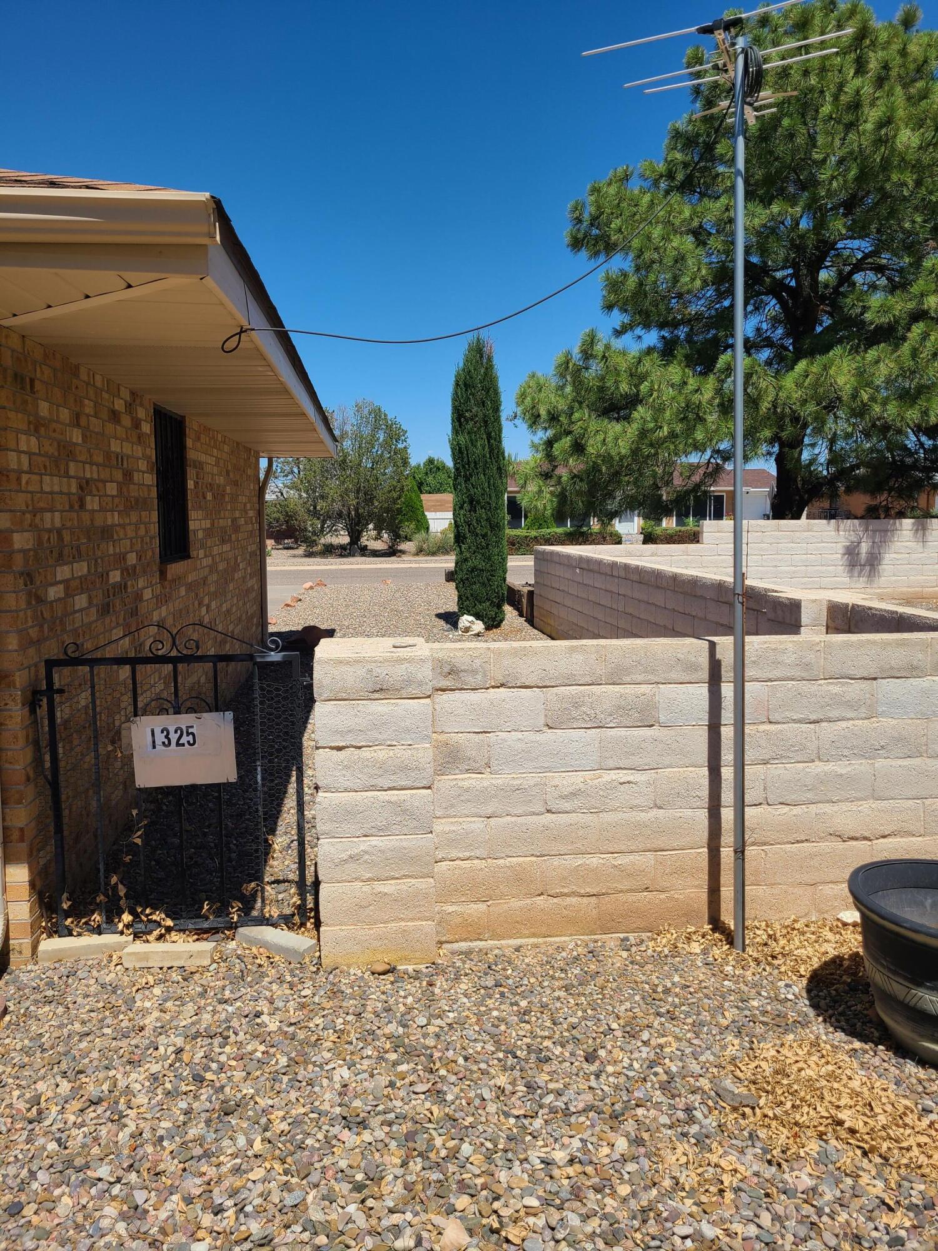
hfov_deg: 53.1
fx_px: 939
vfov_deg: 67.3
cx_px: 469
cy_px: 626
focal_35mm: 26
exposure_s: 1/3363
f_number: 1.8
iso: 40
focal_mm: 5.4
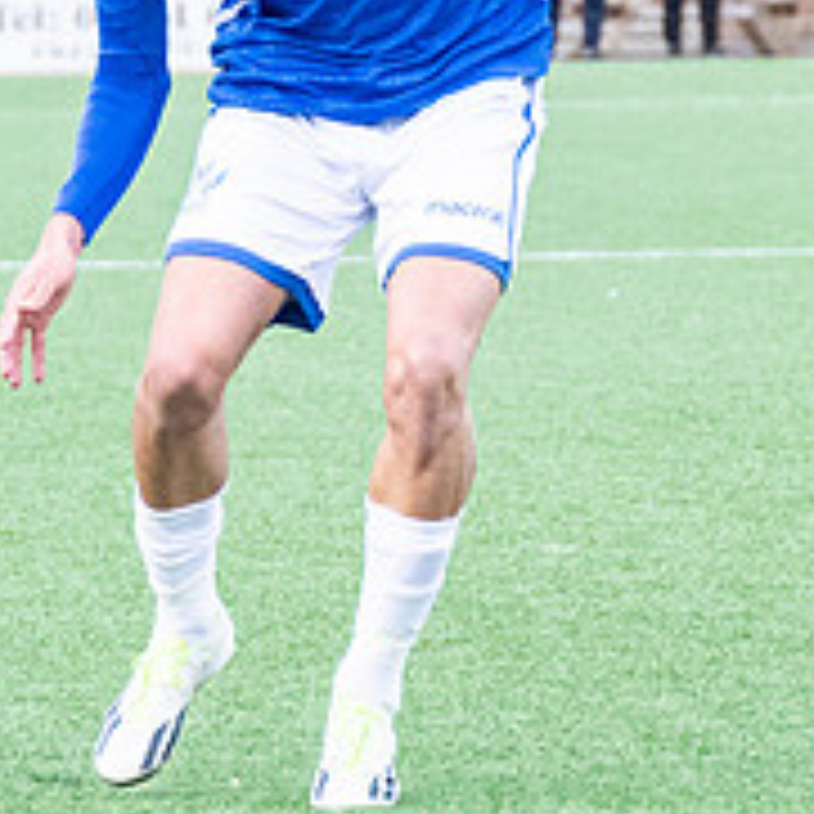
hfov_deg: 2.6
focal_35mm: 673
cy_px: 236
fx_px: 17905
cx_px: -900
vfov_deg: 2.6
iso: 1600
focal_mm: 98
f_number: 4
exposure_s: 1/800
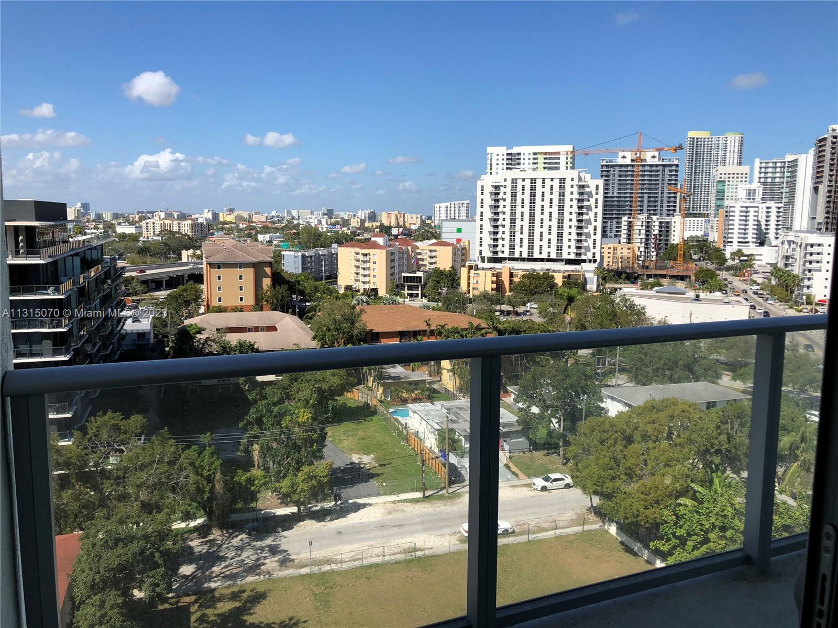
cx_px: 419
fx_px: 678
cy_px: 314
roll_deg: +0.1
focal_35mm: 28
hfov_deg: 63.4
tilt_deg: -7.9
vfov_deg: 49.7
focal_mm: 3.99
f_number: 1.8
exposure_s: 1/2825
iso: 25
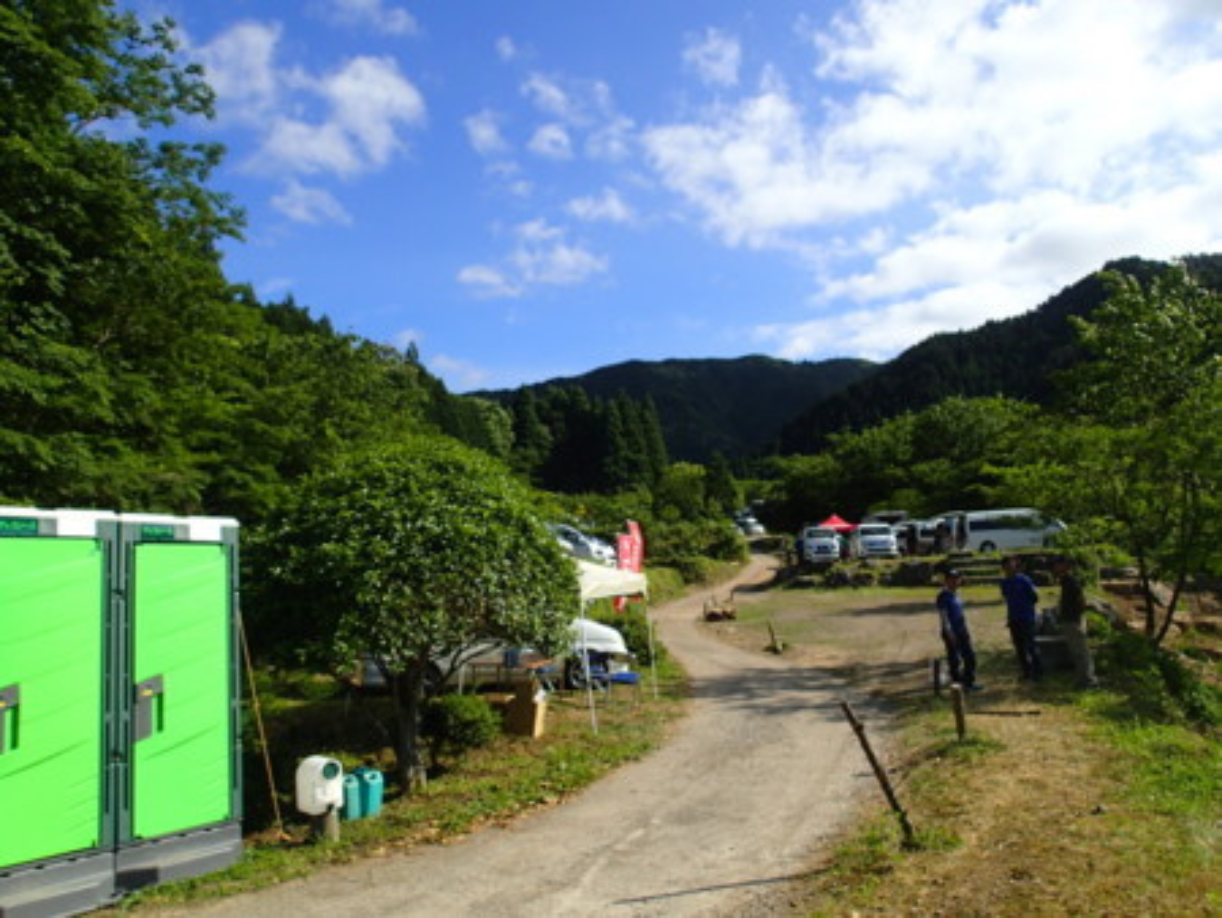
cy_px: 459
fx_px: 883
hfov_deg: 69.4
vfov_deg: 54.9
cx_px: 611
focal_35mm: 25
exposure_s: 1/160
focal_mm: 4.5
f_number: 8
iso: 100
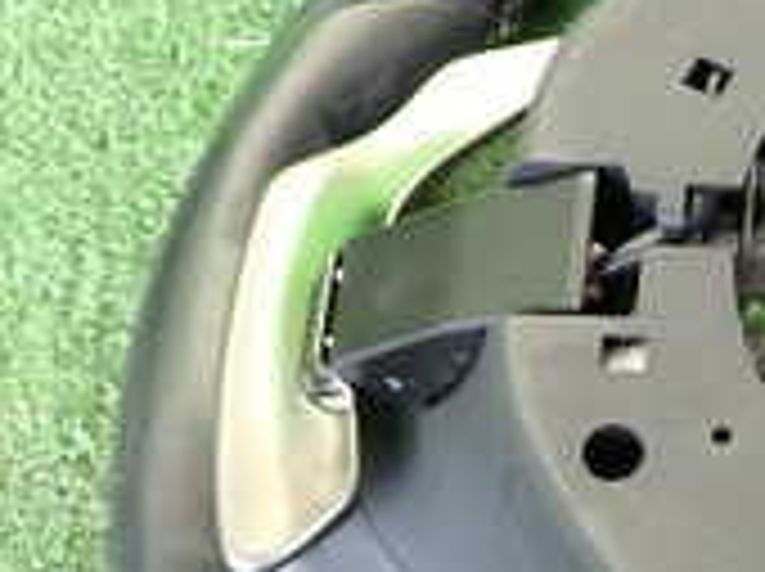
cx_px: 1044
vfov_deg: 13.8
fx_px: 2339
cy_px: 495
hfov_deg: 17.2
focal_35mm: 106
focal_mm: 5.4
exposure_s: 1/50
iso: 200
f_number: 2.3
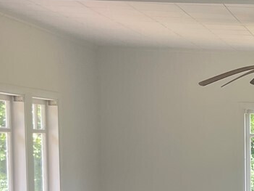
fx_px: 836
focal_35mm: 114
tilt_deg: -4.5
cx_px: 492
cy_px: 232
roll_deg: -0.7
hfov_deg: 14.6
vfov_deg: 12.7
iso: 40
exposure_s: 1/121
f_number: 1.6
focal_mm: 5.1
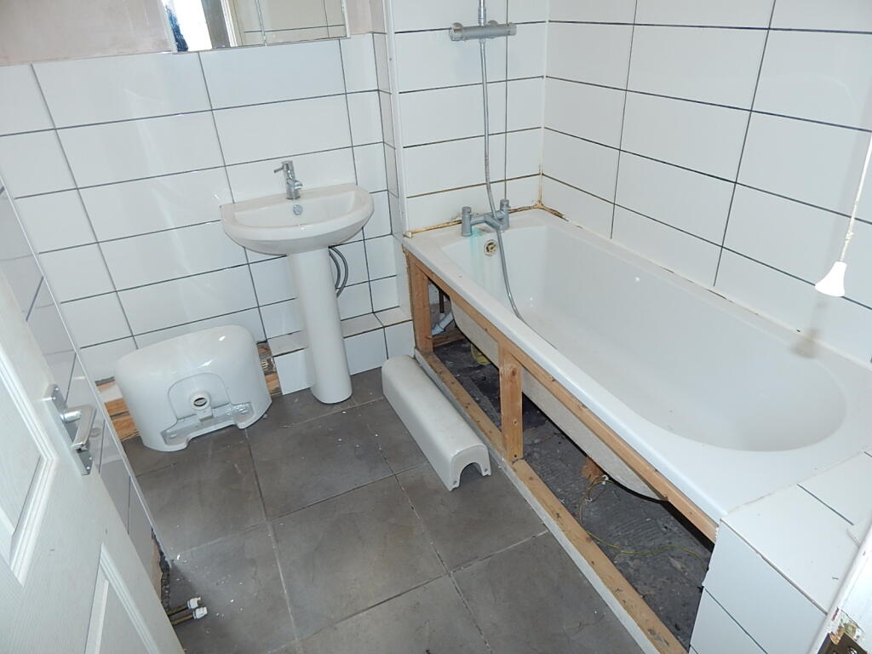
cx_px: 436
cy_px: 327
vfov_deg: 61.1
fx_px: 554
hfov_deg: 76.4
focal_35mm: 22
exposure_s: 1/30
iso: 125
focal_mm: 4
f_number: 3
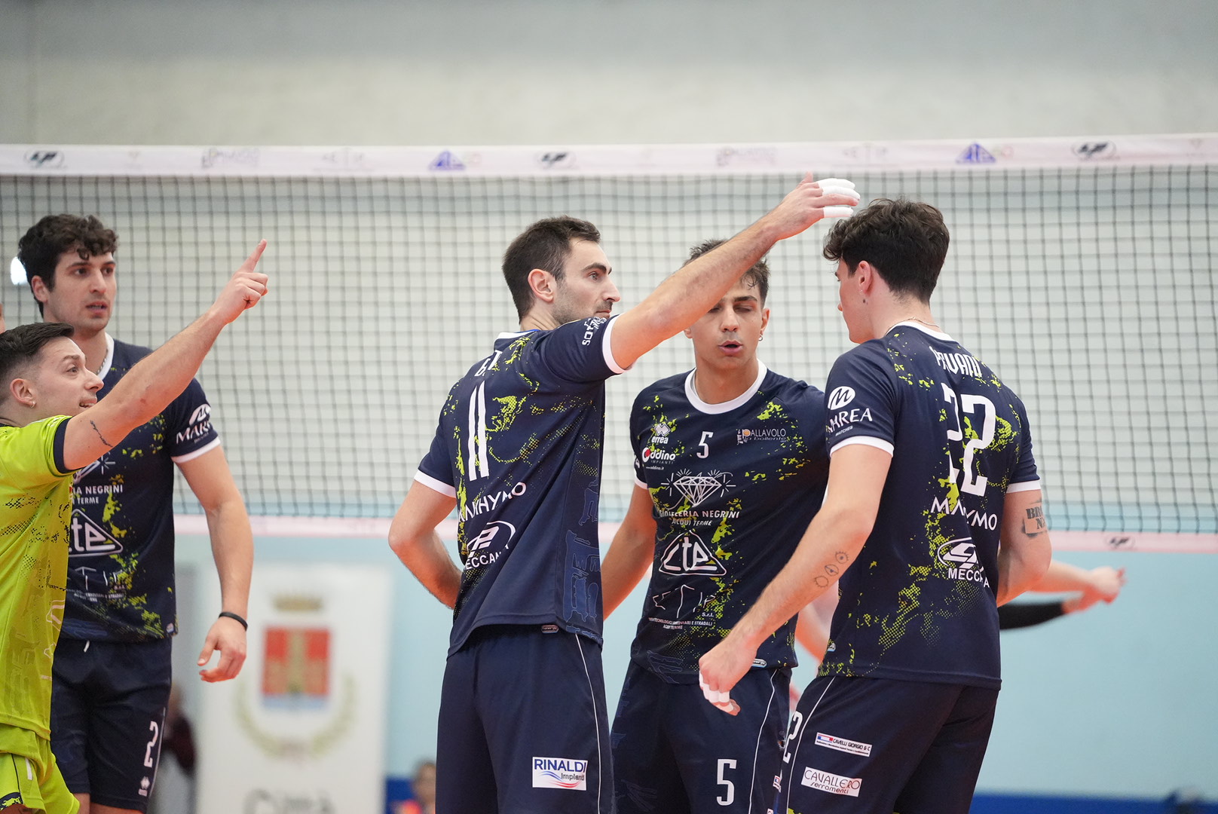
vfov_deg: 7.6
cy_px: 407
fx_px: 6162
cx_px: 609
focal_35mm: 182
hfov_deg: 11.3
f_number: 2.8
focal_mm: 182
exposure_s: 1/2000
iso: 10000
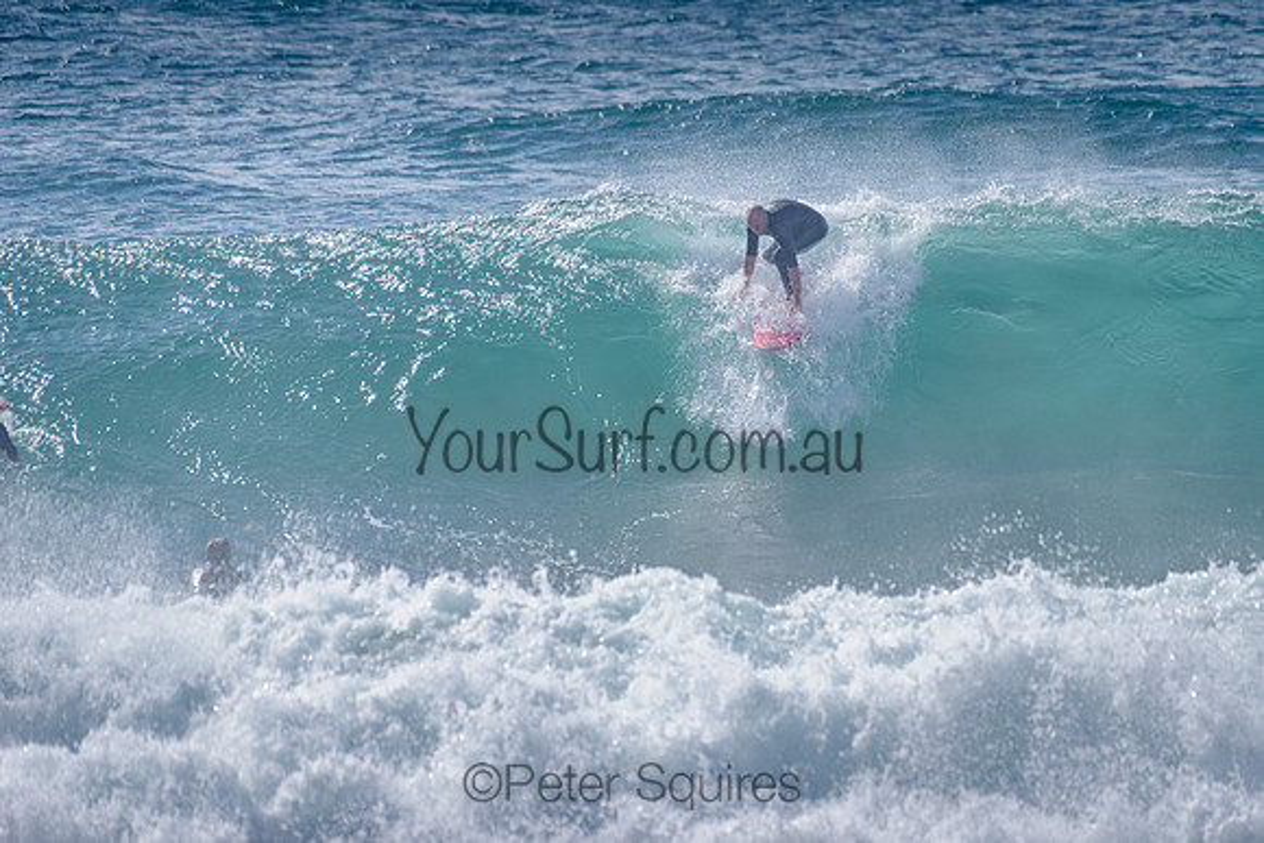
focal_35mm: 612
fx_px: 21498
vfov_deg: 2.2
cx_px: 774
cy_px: 327
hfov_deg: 3.4
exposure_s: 1/2000
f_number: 5.6
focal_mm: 500
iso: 90
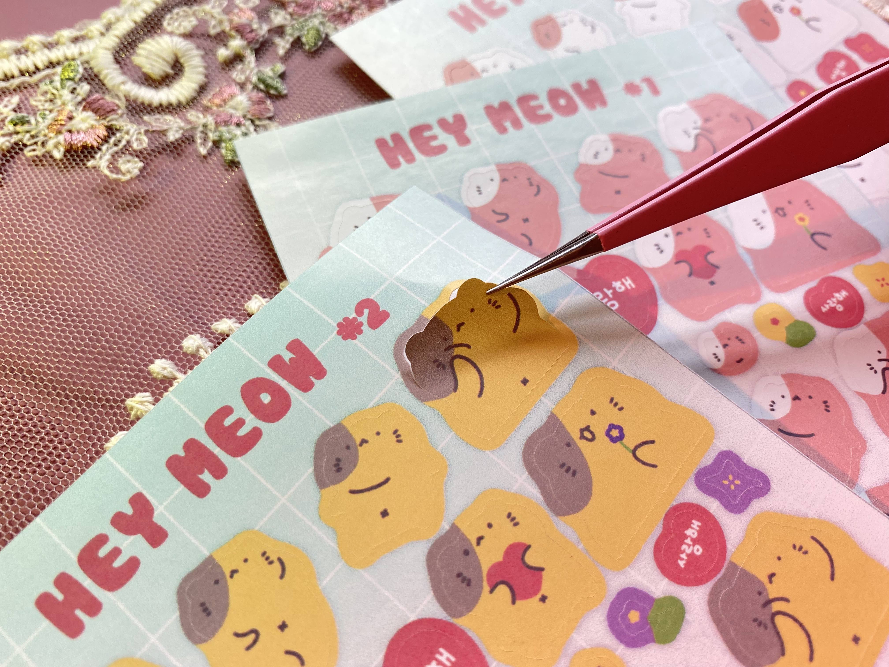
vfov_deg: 53.1
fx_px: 668
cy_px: 334
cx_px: 444
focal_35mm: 26
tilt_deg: -62.8
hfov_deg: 67.3
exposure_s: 1/118
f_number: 1.8
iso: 80
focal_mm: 4.25
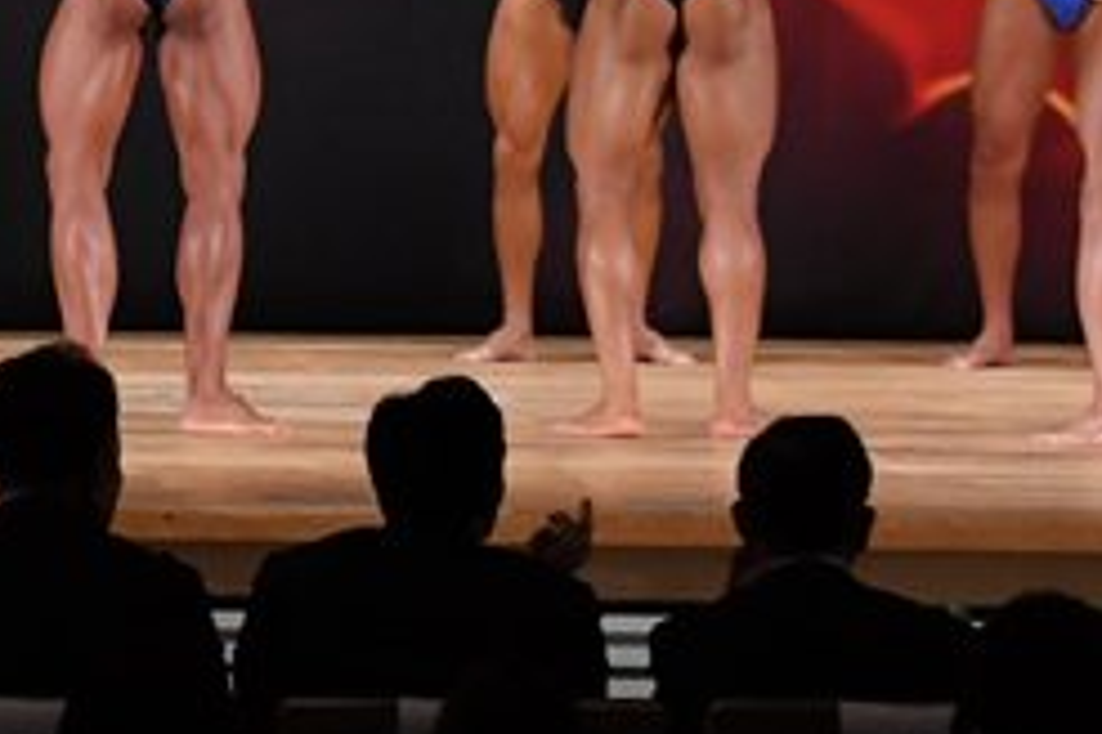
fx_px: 10131
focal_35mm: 331
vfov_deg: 4.1
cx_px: -432
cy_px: -197
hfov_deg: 6.2
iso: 3200
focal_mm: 70
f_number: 5.6
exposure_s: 1/400
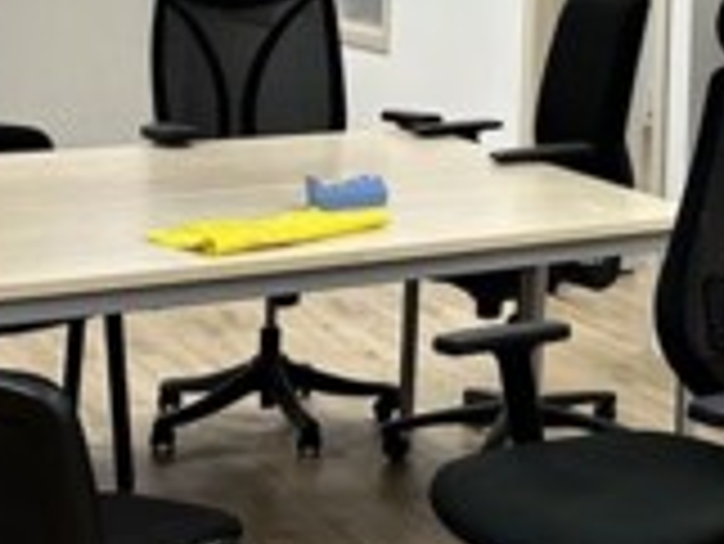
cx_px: 843
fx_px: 1967
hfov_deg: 19.7
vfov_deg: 15.2
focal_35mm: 94
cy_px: -94
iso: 125
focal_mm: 6.86
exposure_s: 1/100
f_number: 1.78
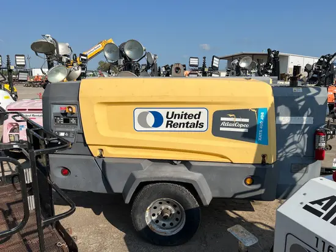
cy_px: 126
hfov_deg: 67.3
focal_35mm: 26
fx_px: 252
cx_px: 168
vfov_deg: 53.1
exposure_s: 1/6173
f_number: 1.6
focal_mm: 5.1
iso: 50
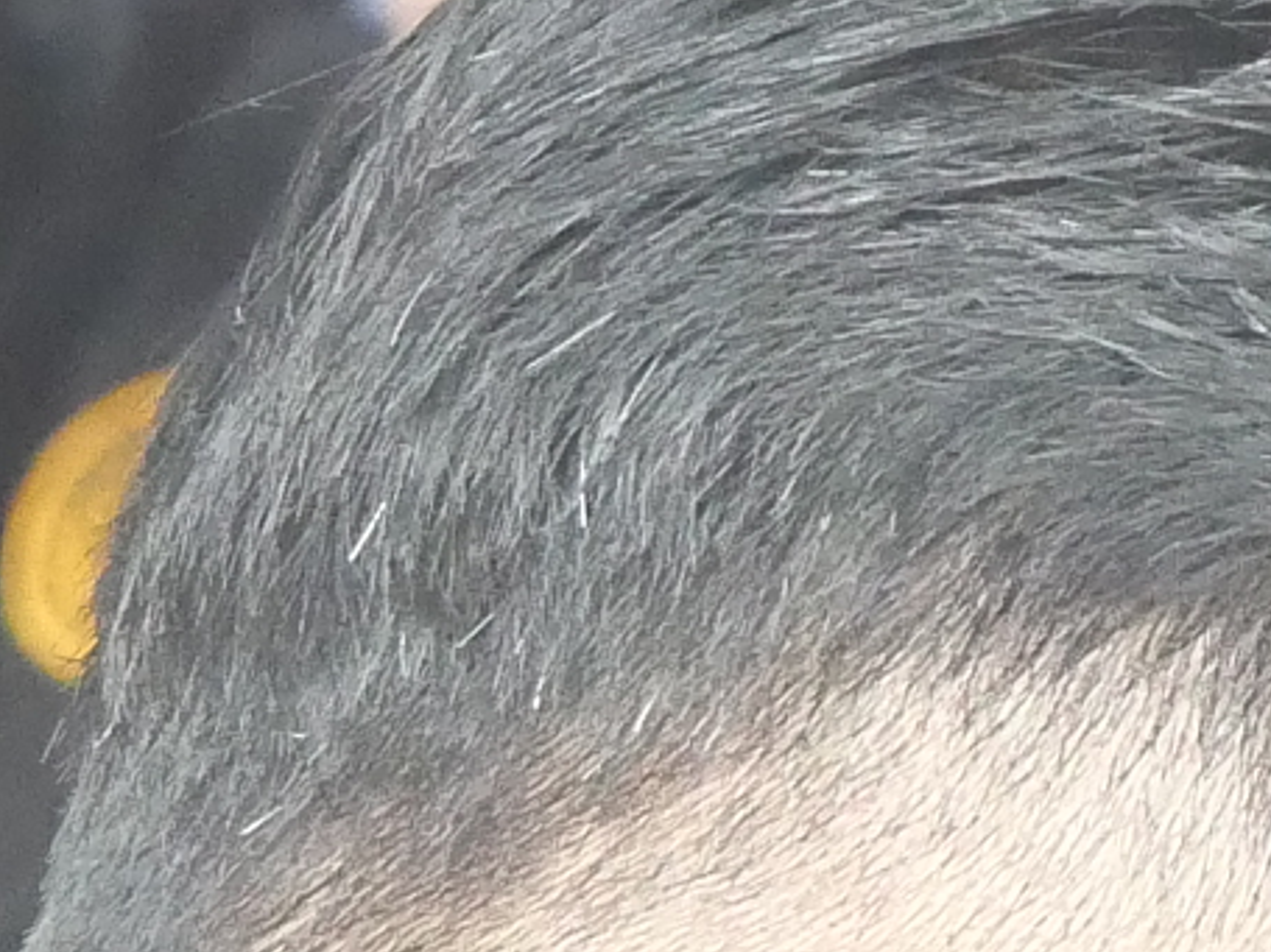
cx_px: 1469
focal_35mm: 973
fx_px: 35716
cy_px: 1985
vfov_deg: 1.5
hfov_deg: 2.0
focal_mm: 60
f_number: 5.6
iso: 3200
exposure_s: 1/250
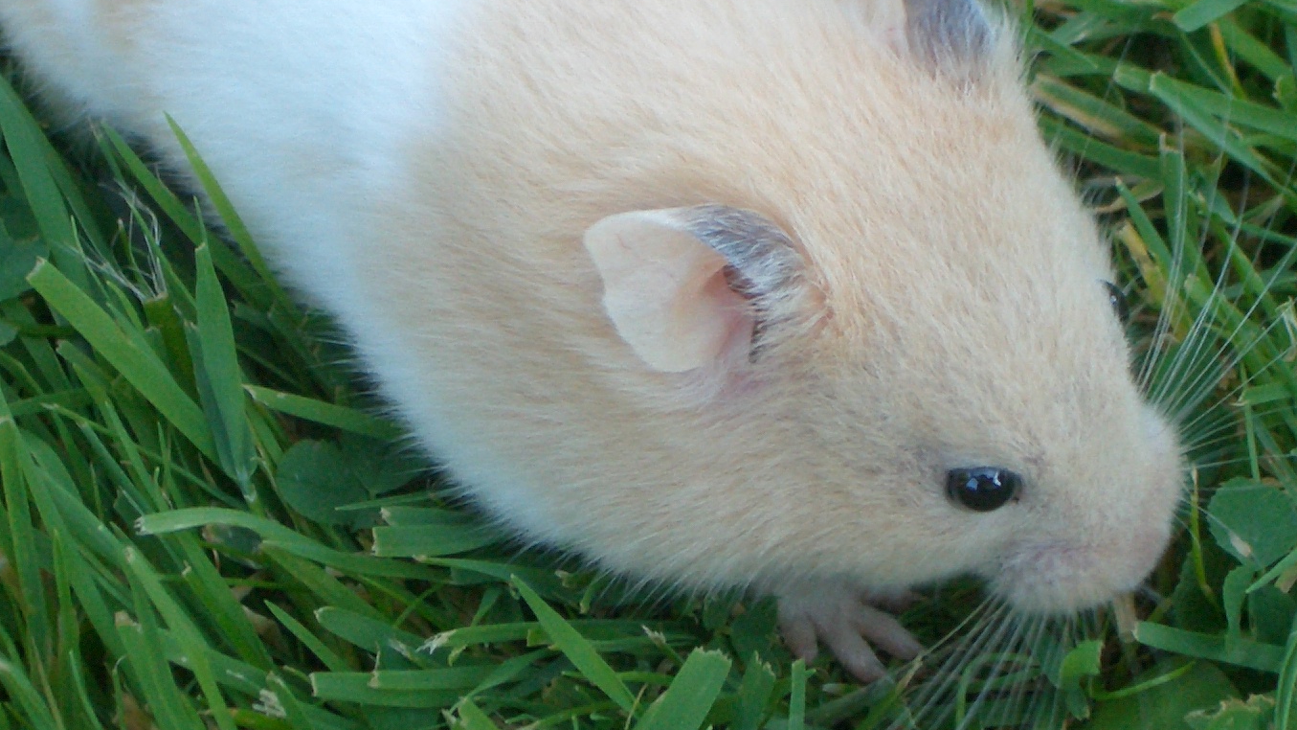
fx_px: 5605
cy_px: 139
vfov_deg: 7.4
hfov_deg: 13.2
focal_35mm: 163
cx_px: 574
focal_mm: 14.6
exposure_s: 1/80
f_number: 4.4
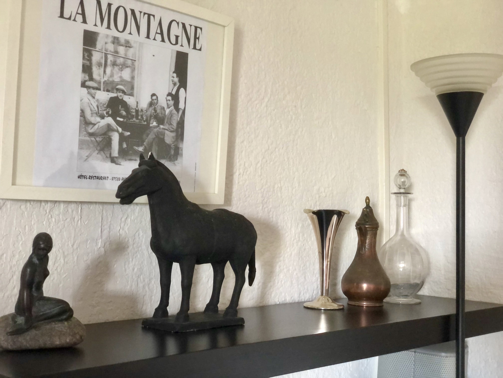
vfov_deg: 28.0
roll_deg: +0.4
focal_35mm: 52
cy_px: 189
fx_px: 756
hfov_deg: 36.8
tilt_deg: +2.5
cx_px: 252
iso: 160
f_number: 2.4
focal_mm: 6
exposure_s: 1/17
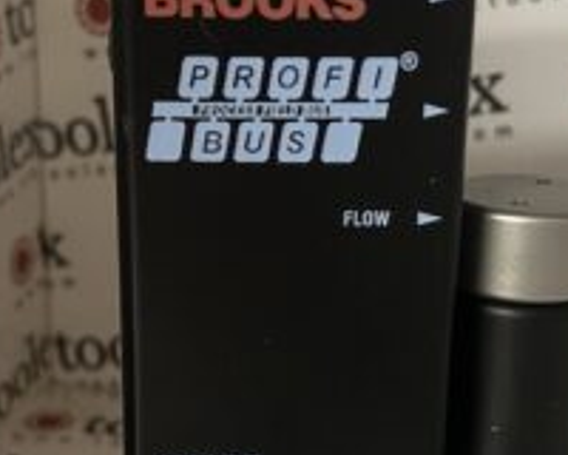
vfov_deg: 20.1
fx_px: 1278
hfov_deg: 25.1
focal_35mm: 76
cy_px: 310
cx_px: 275
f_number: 1.5
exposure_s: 1/50
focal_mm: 5.7
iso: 500
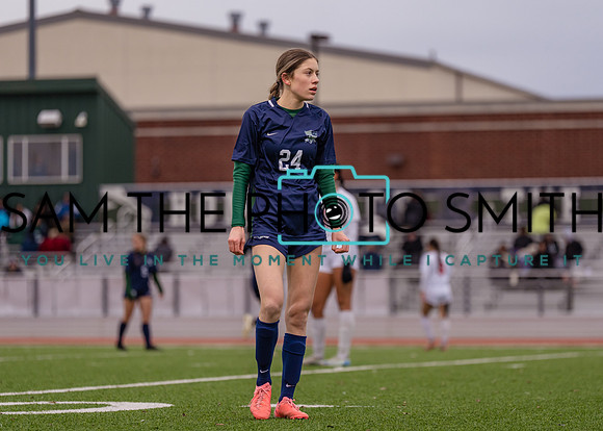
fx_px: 2959
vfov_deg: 8.3
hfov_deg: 11.6
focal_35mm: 173
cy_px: 223
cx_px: 316
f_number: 2.8
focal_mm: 147
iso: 800
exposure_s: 1/1600
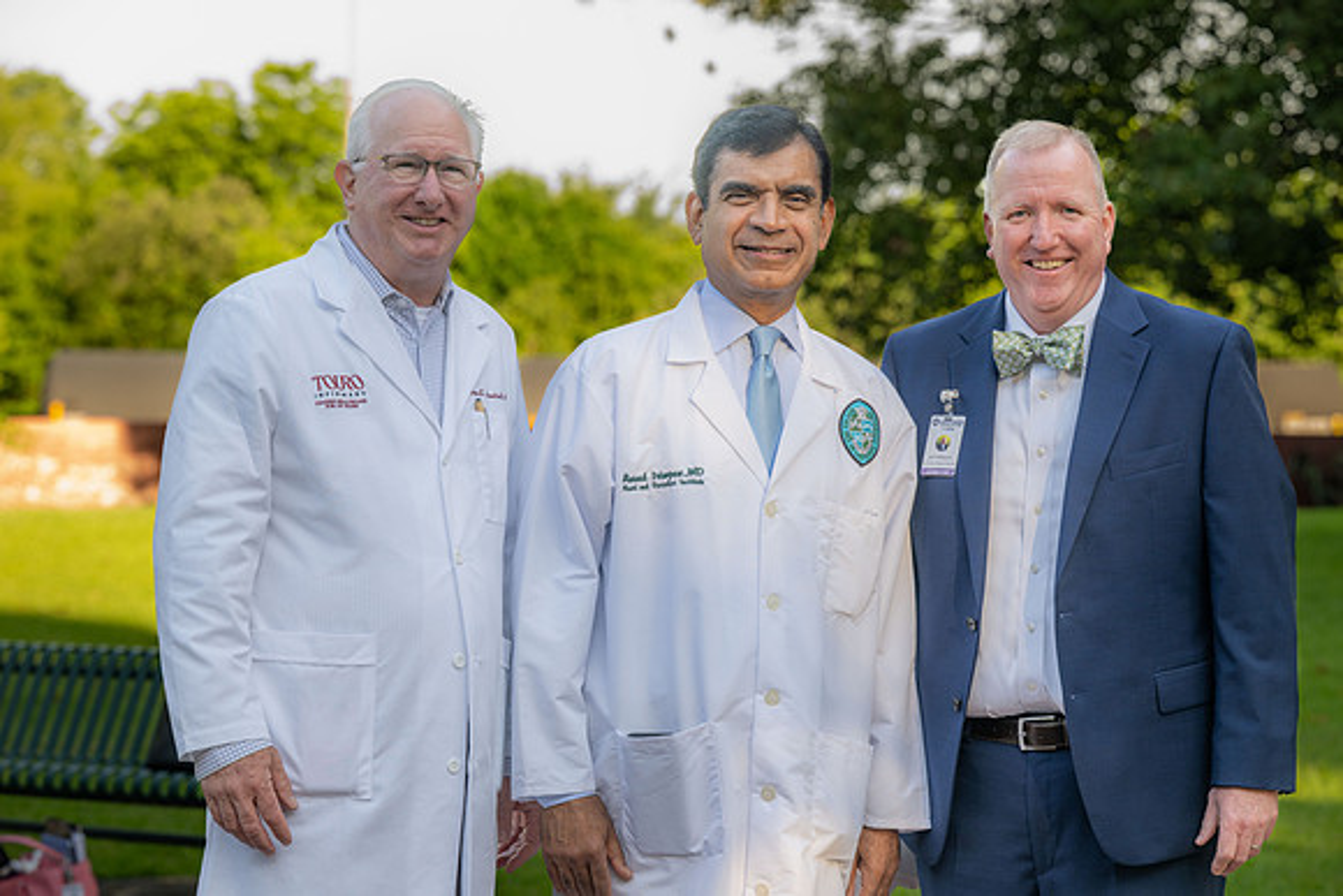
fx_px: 4291
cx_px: 672
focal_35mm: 115
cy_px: 448
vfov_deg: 11.9
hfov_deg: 17.8
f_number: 5.6
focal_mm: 115
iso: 280
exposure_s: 1/160
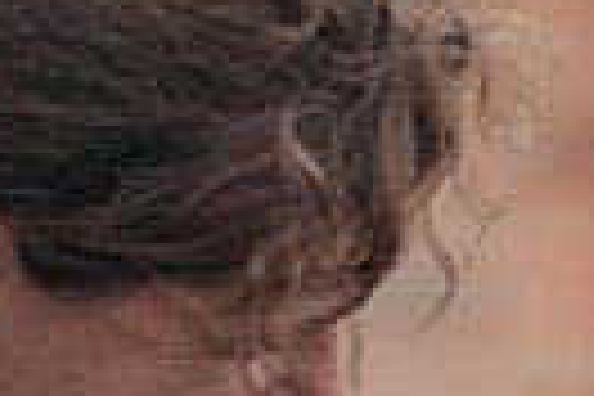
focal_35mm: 680
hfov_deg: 3.0
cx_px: 544
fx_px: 11219
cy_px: 914
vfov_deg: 2.0
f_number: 4
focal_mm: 200
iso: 400
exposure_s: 1/200
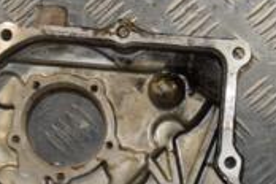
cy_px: 276
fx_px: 1385
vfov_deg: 7.5
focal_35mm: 181
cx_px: 281
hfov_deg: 11.3
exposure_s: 1/200
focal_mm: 35
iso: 800
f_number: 5
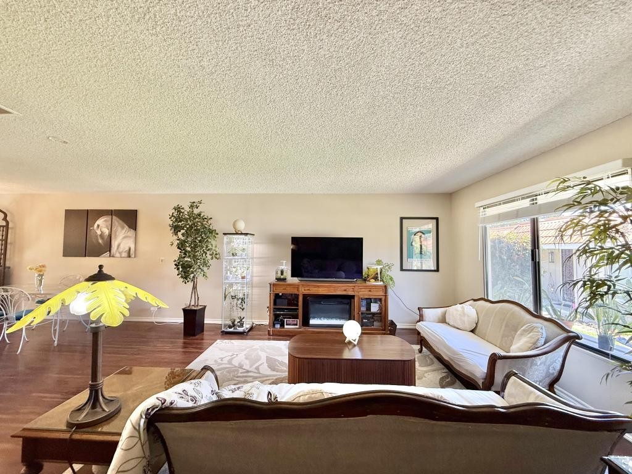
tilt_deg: +2.4
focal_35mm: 14
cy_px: 237
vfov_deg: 85.7
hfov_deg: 102.1
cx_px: 316
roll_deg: -0.5
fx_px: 256
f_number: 2.2
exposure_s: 1/120
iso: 200
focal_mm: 2.22
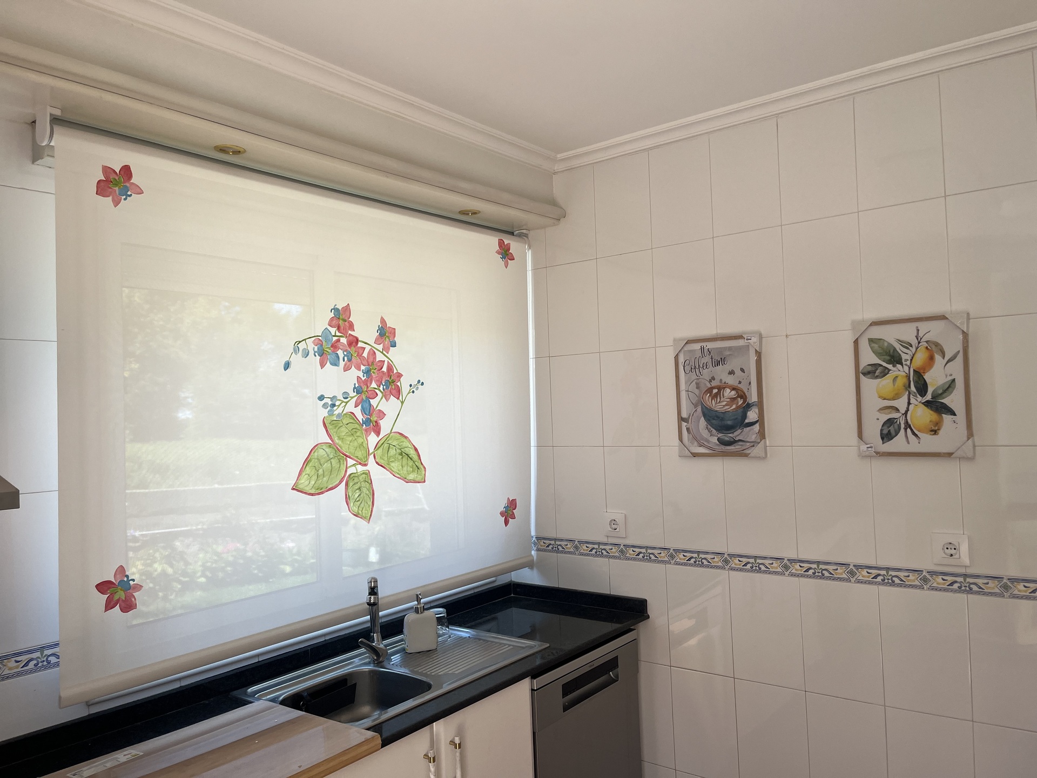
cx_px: 518
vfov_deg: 53.1
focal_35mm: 26
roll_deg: +2.1
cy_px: 389
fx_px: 779
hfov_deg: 67.3
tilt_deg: +1.6
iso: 50
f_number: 1.6
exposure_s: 1/347
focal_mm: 5.1
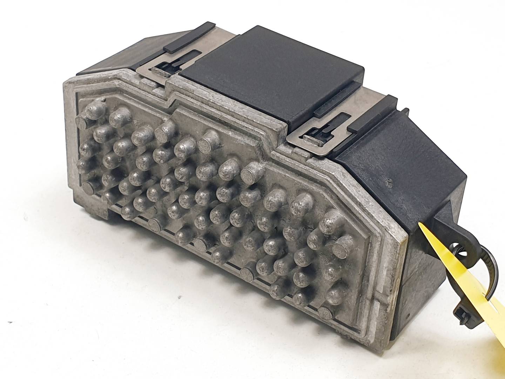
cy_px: 190
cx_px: 252
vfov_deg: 53.1
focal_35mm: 26
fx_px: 379
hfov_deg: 67.3
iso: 50
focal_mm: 4.3
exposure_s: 1/184
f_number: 2.4
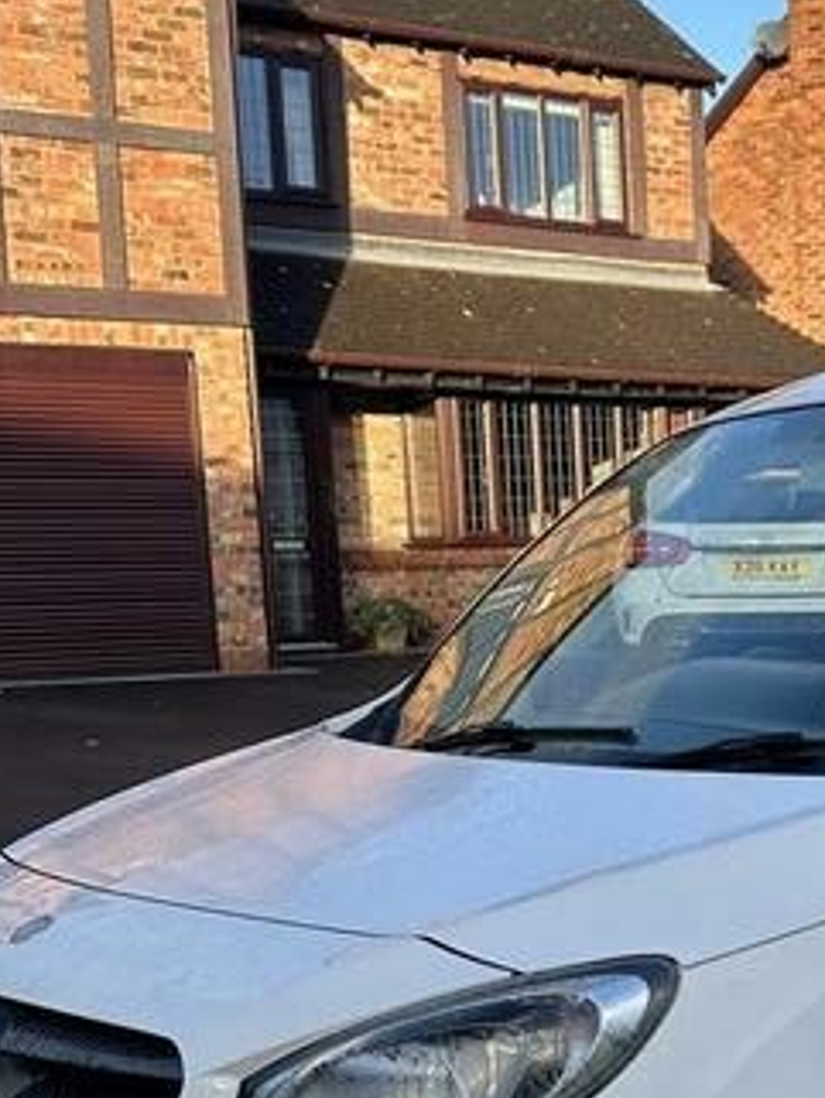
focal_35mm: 67
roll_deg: +1.6
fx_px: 2128
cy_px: 838
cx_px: 921
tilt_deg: -7.2
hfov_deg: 20.8
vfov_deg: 28.5
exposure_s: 1/1374
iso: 80
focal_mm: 6.86
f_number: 1.78
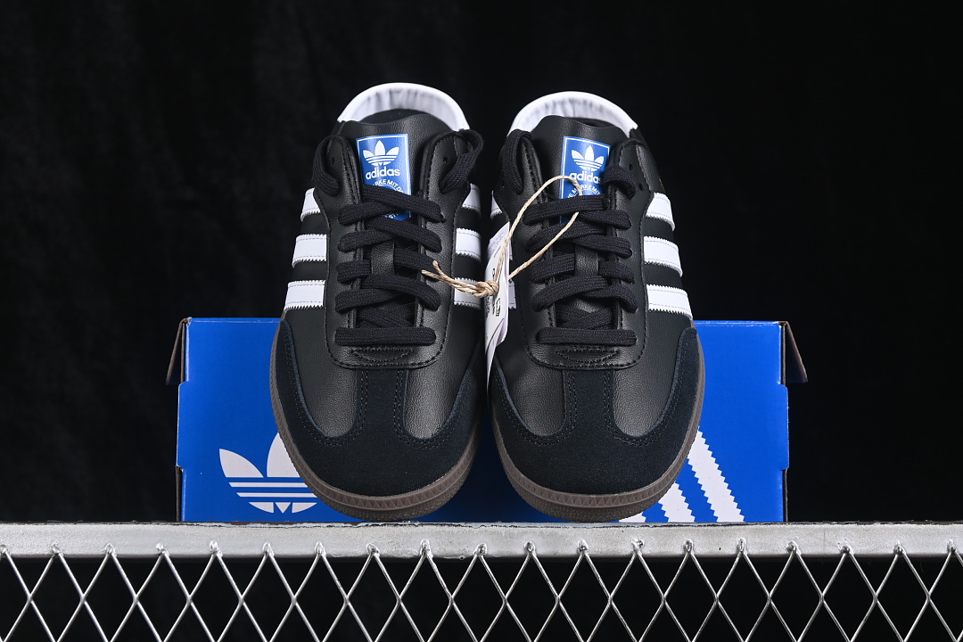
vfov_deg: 18.2
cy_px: 321
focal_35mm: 75
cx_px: 482
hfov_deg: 27.0
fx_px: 2006
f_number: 6.3
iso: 160
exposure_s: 1/60
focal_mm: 50
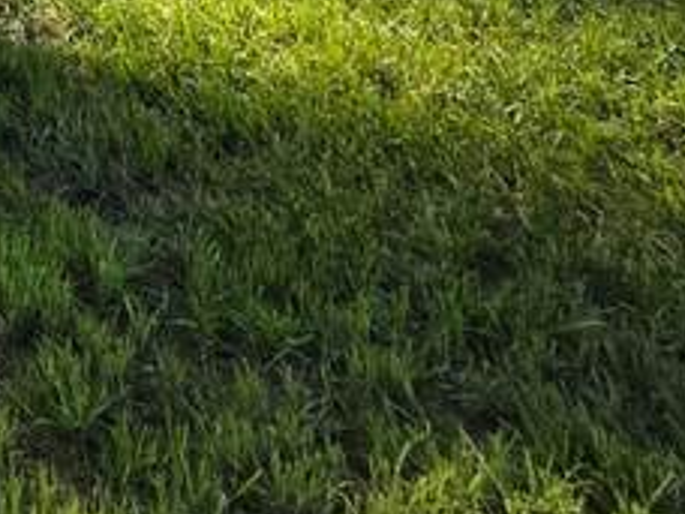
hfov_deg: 19.7
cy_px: -917
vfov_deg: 12.3
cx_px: -547
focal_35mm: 73
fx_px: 1445
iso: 40
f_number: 1.9
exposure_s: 1/526
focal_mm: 2.2
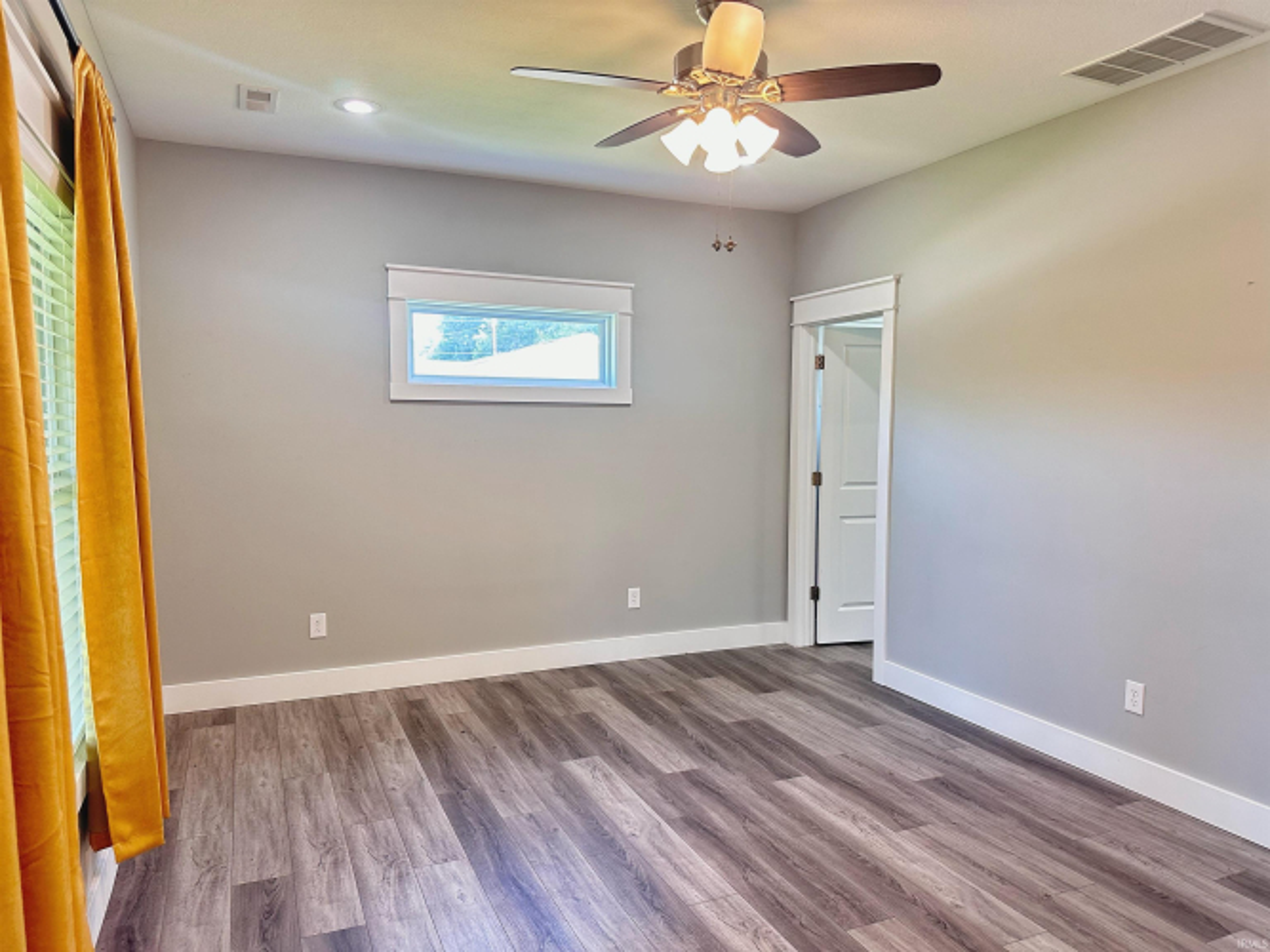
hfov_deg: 71.6
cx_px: 635
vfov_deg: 56.8
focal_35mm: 24
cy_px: 476
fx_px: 880
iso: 200
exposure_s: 1/60
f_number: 1.78
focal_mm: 6.86
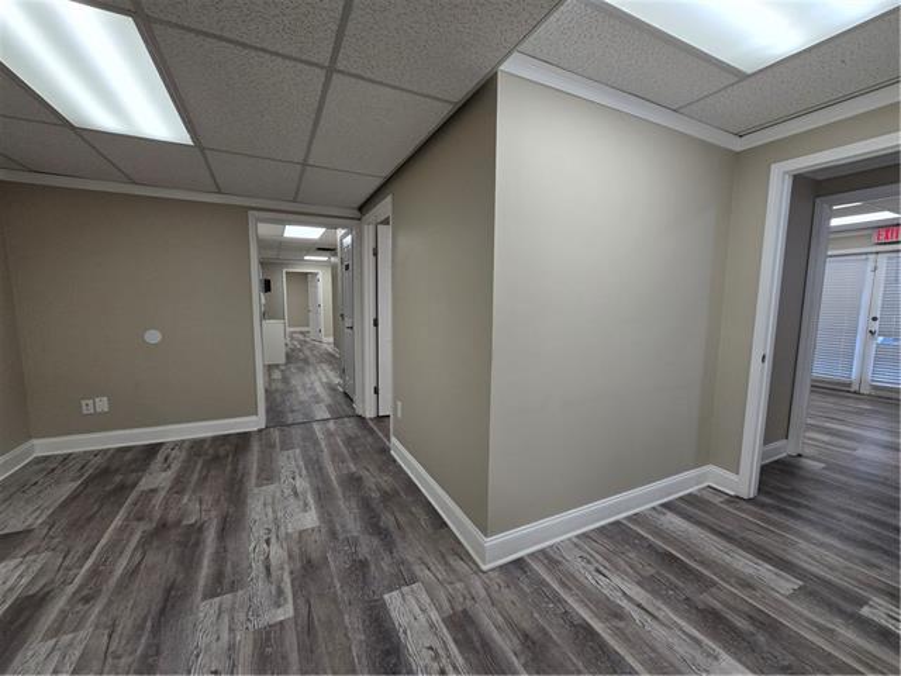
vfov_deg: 89.9
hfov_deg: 106.2
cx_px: 450
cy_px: 338
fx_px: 338
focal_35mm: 13
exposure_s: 1/120
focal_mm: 2.2
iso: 80
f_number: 2.2
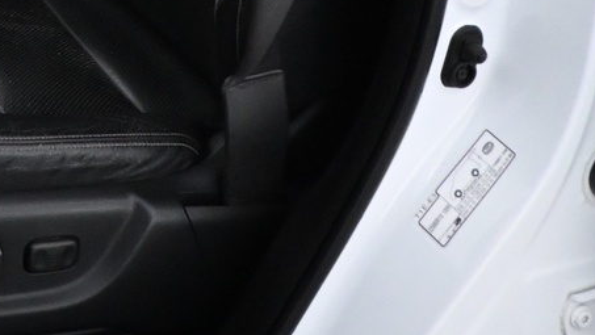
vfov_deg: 12.1
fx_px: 1420
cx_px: -25
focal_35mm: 90
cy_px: -319
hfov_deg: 22.6
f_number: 3.5
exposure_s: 1/80
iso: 3200
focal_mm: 16
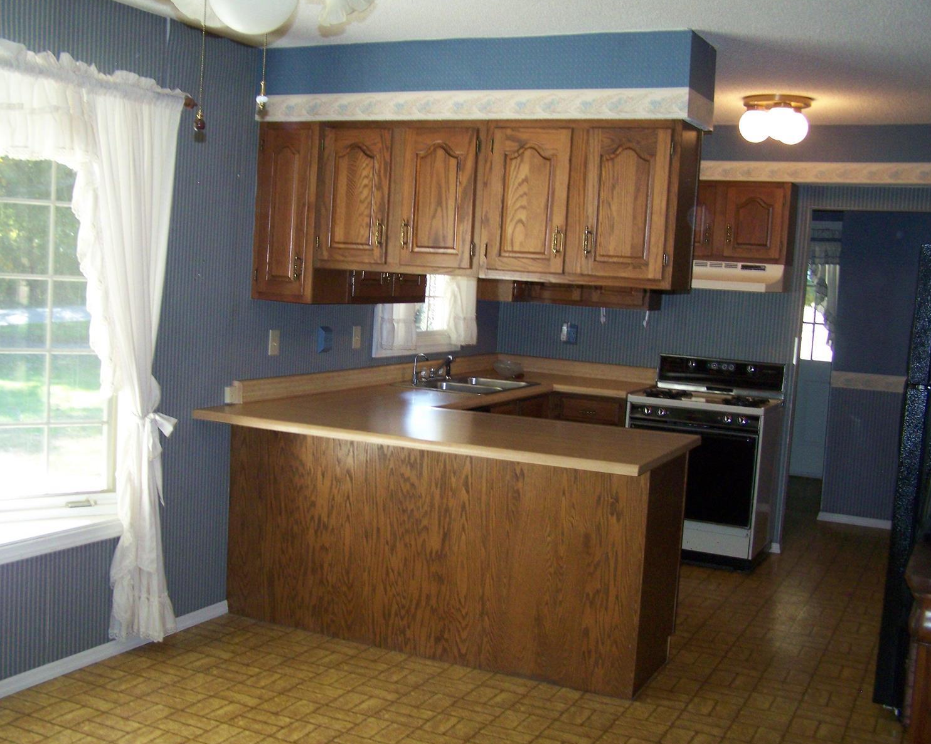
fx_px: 1102
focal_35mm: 40
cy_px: 371
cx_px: 461
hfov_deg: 45.8
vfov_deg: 37.3
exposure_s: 1/60
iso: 160
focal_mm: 6.3
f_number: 2.8
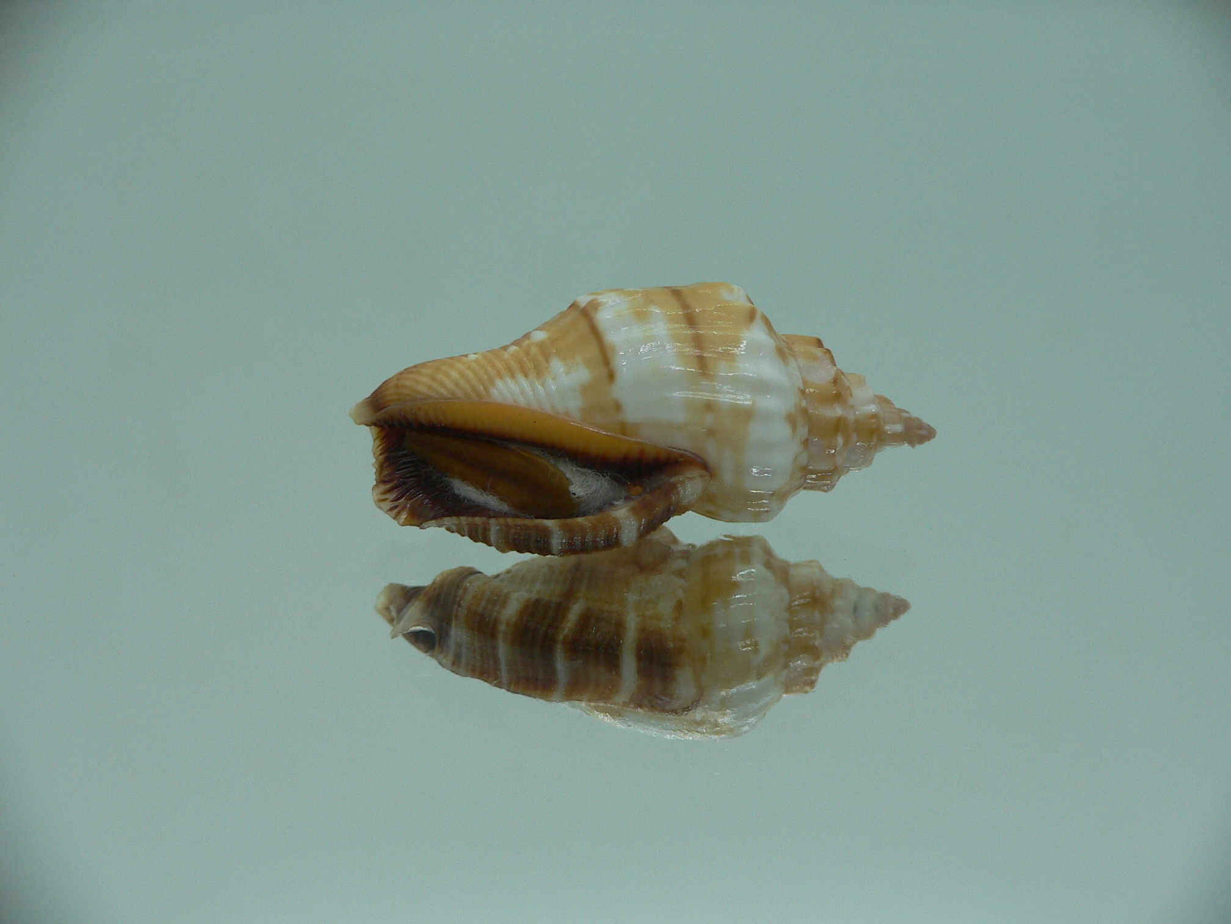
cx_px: 616
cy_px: 462
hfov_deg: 52.6
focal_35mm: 35
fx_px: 1245
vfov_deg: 40.7
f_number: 2.8
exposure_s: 1/60
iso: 80
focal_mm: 4.6
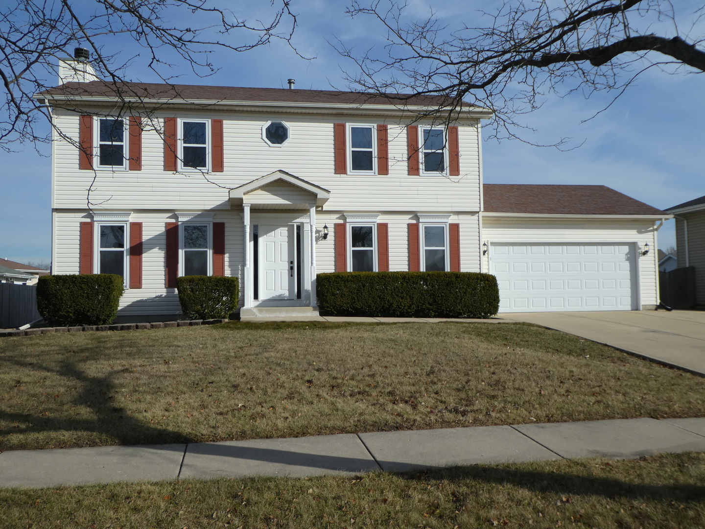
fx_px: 631
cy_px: 264
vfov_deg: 45.4
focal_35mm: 31
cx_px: 352
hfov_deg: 58.4
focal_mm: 5.4
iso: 80
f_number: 3.5
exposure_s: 1/1300
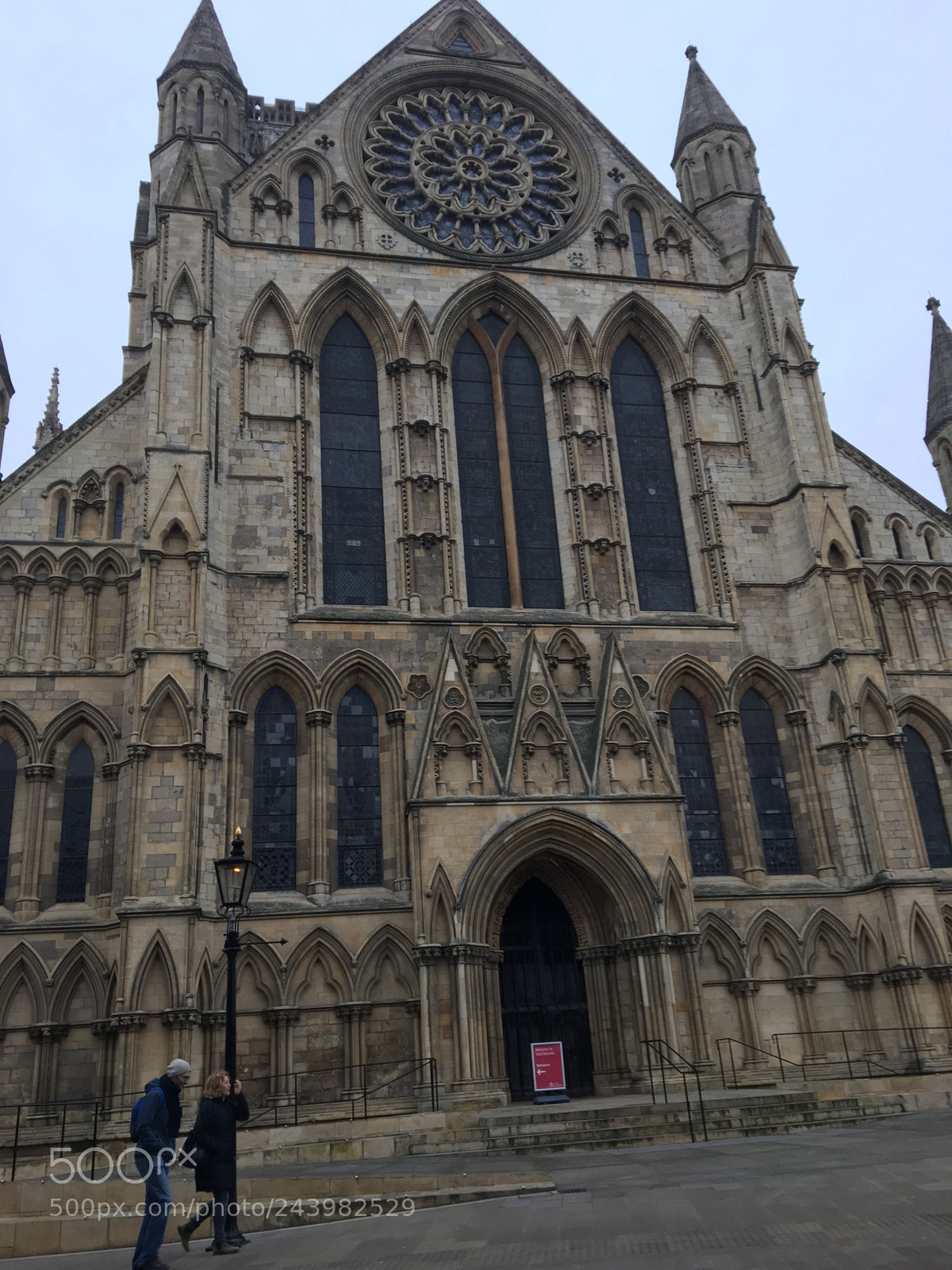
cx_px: 476
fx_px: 1063
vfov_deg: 61.7
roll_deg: +5.2
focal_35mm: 29
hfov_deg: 48.2
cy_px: 635
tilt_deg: +23.6
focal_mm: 4.15
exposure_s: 1/100
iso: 40
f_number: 2.2
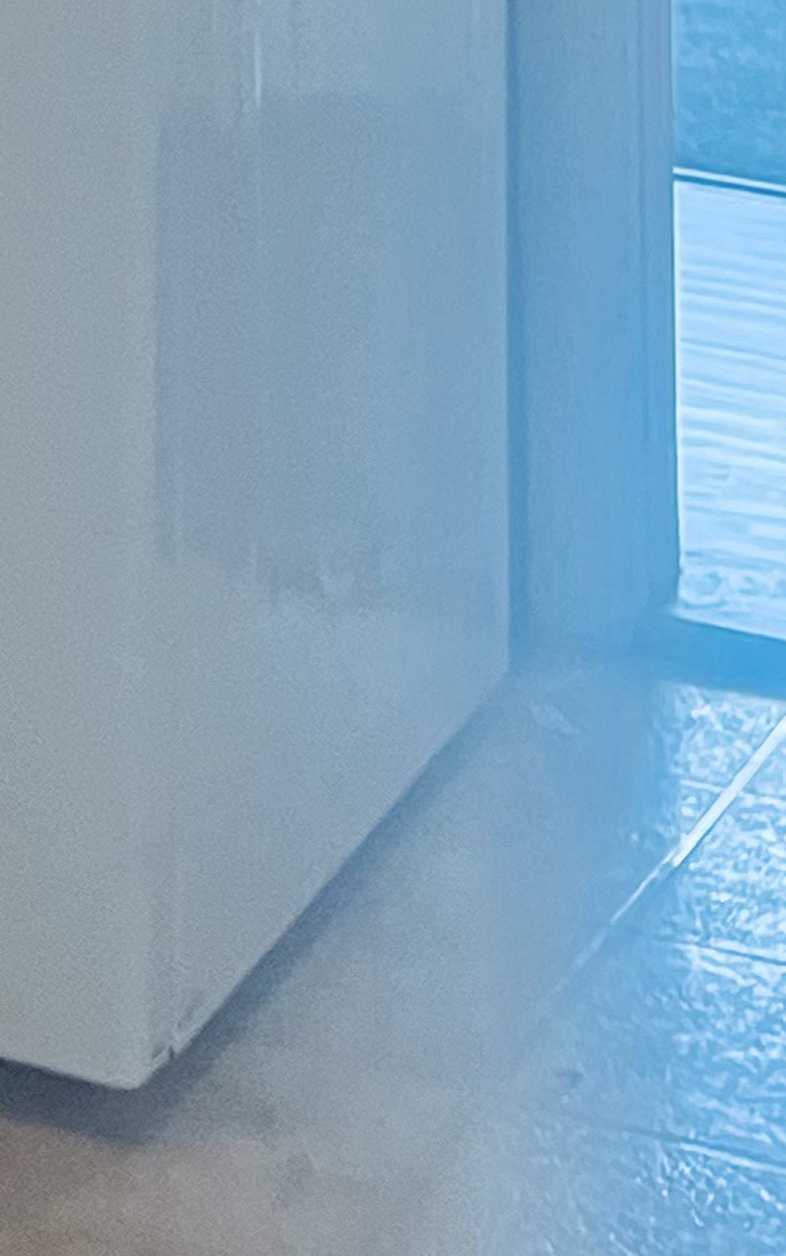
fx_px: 4829
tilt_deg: +6.8
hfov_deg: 8.5
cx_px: -1092
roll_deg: -1.9
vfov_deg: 12.3
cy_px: -1575
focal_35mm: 141
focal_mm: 5.1
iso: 125
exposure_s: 1/60
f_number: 1.6
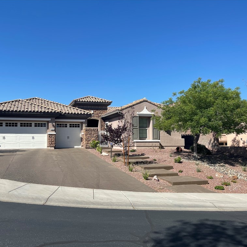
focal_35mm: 30
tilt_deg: +3.1
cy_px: 125
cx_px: 104
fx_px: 242
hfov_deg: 53.8
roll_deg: +0.2
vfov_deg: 54.0
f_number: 1.6
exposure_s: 1/4202
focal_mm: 5.1
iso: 32
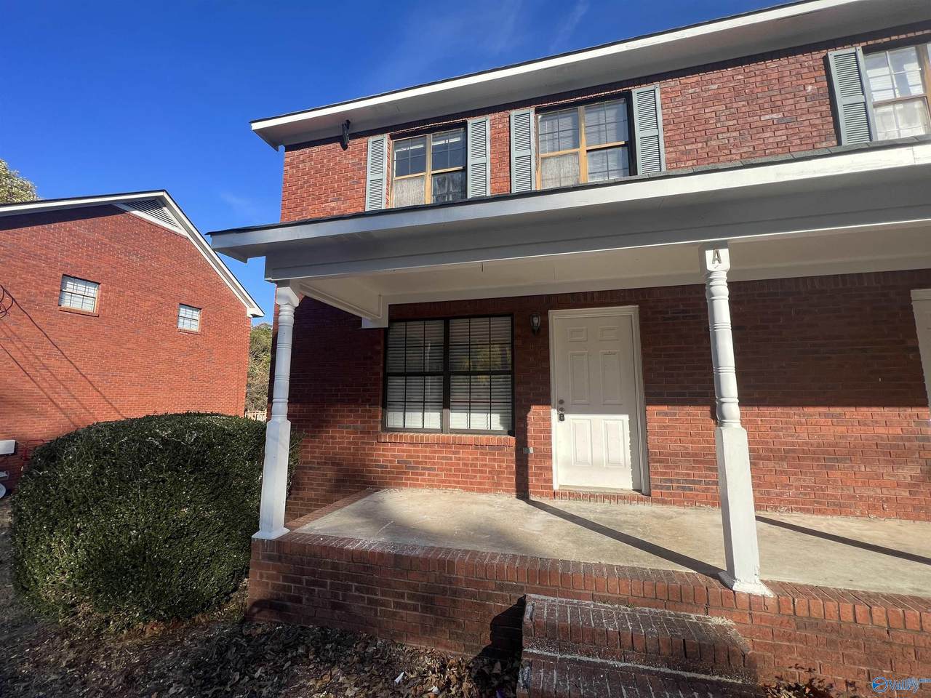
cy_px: 349
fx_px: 350
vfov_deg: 89.9
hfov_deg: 106.2
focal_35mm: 13
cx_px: 466
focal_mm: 1.57
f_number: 1.8
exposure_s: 1/694
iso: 32
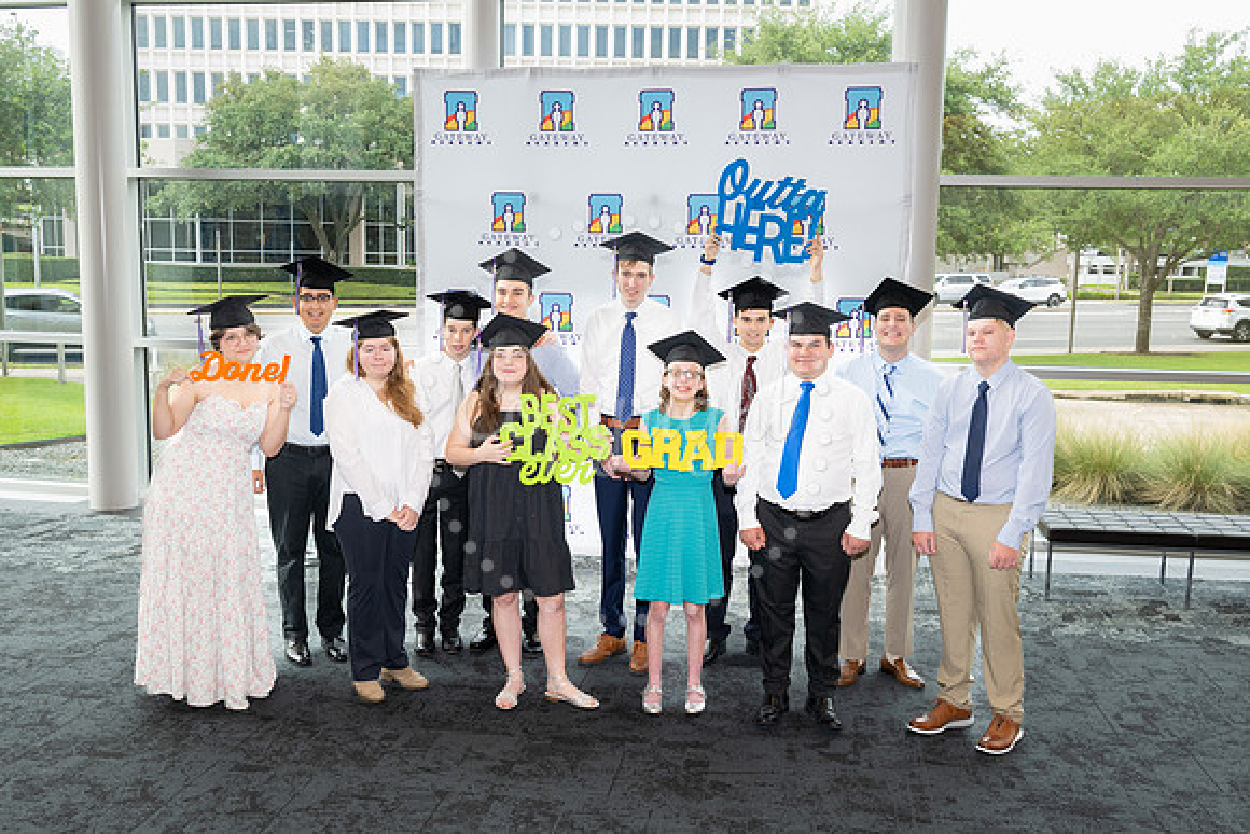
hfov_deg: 55.7
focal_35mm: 34
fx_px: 1184
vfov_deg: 38.8
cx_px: 629
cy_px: 413
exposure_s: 1/200
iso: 640
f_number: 5.6
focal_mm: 28
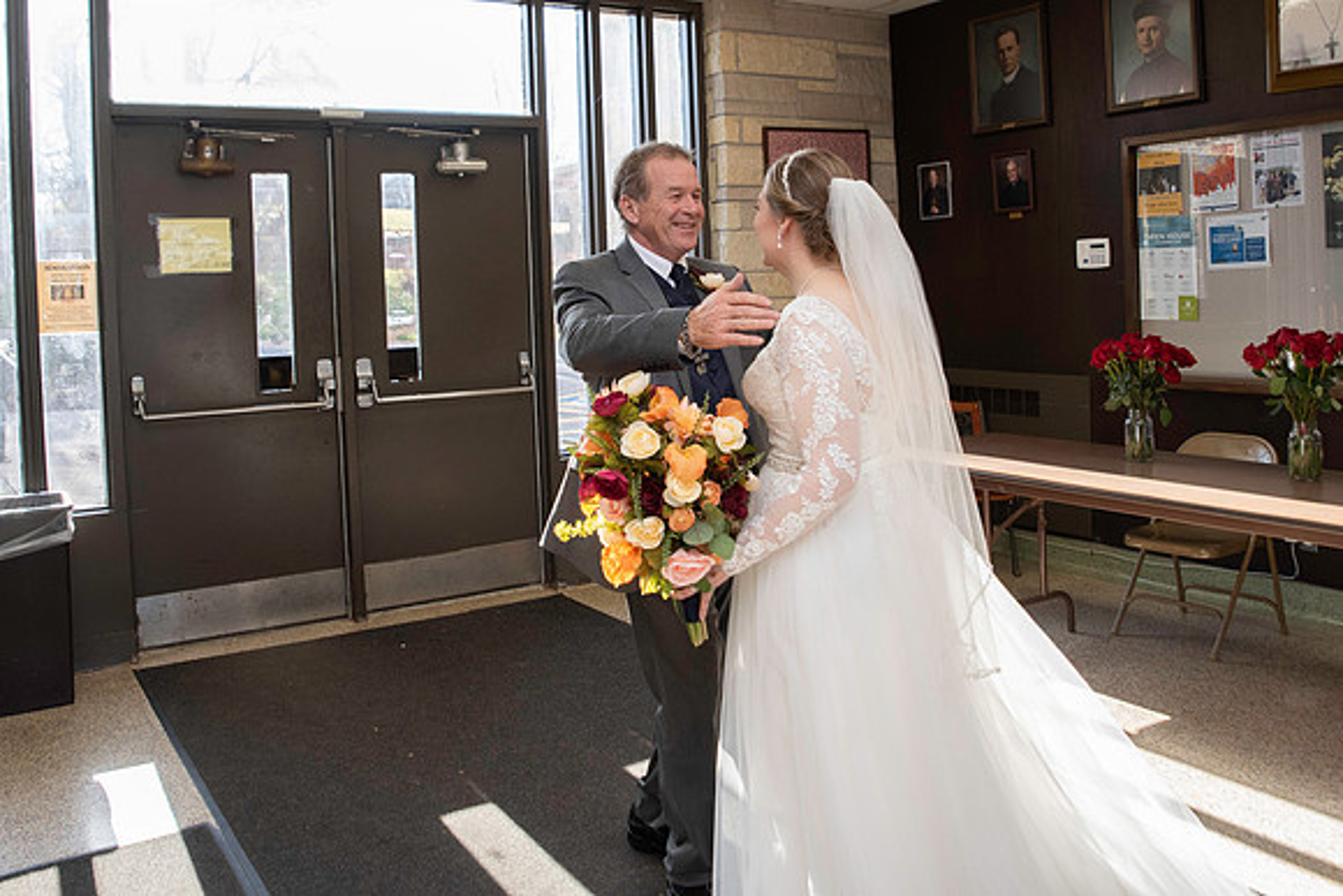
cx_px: 671
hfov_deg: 59.8
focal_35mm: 31
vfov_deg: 41.6
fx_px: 1167
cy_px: 312
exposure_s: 1/200
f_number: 4.5
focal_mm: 24
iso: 640
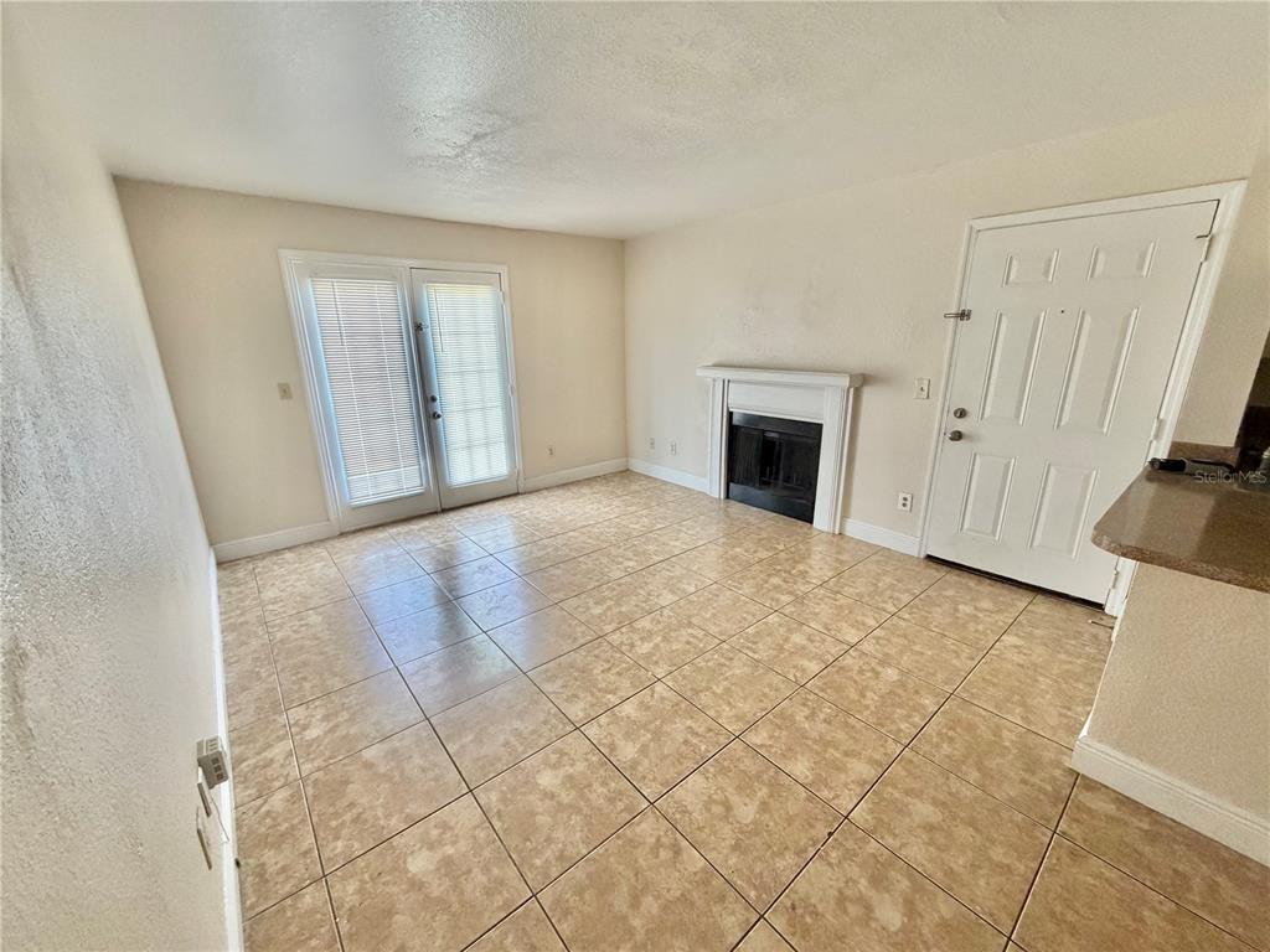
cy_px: 476
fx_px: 514
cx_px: 635
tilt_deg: -17.0
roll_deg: +0.9
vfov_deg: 85.7
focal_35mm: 14
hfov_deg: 102.1
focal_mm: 2.22
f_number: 2.2
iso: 320
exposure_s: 1/111
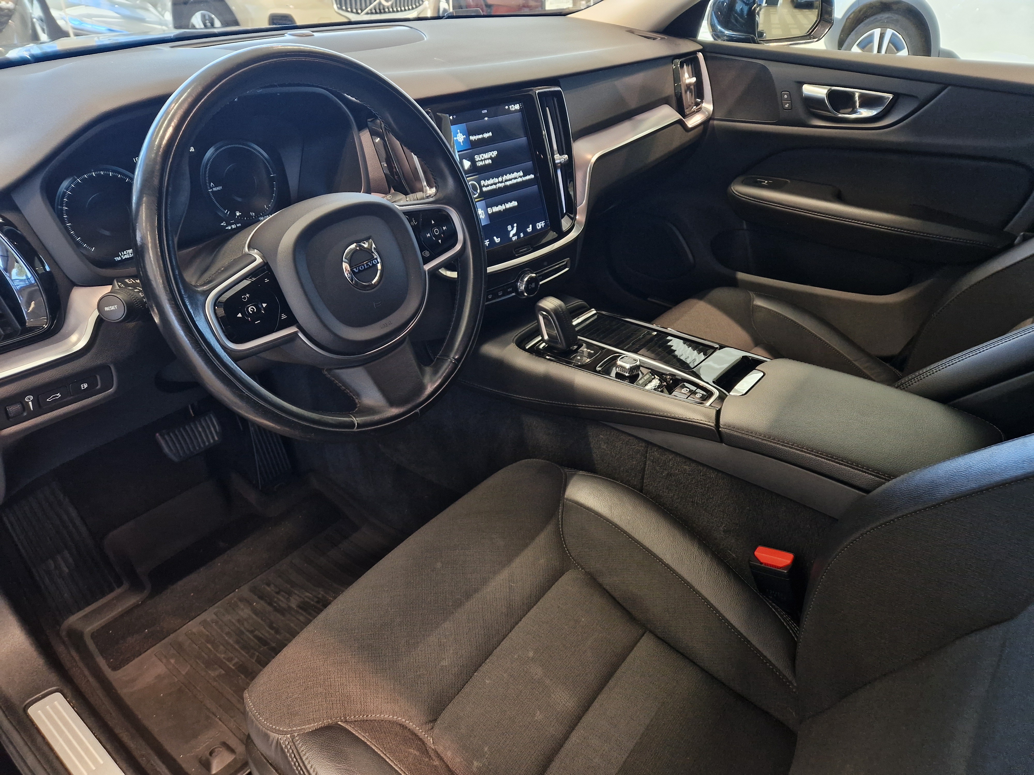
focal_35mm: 23
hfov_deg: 73.9
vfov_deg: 58.9
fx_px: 687
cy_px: 388
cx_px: 517
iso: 320
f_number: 1.8
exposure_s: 1/100
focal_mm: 5.4
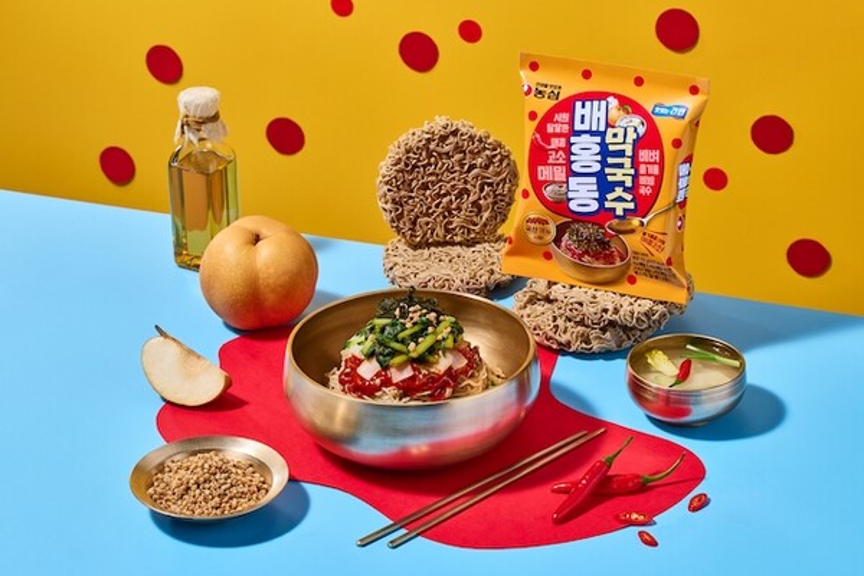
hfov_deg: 19.5
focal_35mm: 105
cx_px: 432
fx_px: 2520
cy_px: 288
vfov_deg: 13.0
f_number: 14
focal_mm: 105
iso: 125
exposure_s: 1/200
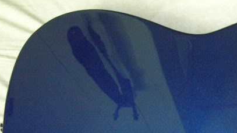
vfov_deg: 15.3
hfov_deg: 26.6
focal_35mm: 77
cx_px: 215
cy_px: 141
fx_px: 484
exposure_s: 1.19
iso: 300
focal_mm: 6
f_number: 2.7
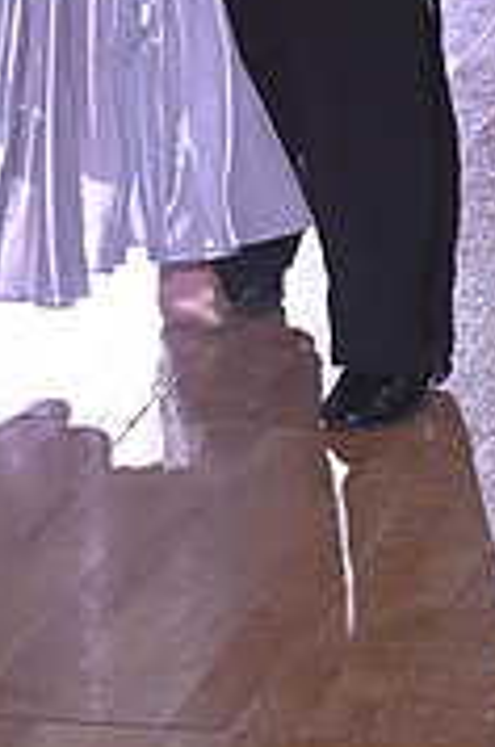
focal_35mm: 281
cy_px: -256
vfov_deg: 7.3
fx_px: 5818
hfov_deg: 4.9
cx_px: 153
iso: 2500
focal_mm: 86
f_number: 6.3
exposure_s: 1/400
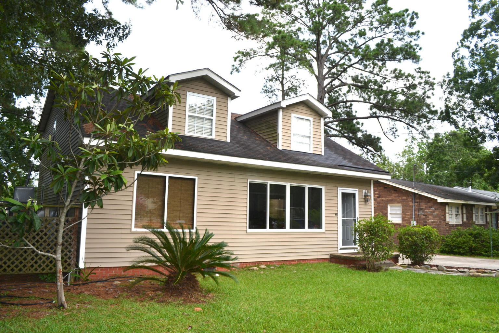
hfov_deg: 67.4
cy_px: 166
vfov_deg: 47.9
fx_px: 374
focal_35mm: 27
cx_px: 250
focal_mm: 18
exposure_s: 1/200
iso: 100
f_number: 6.3
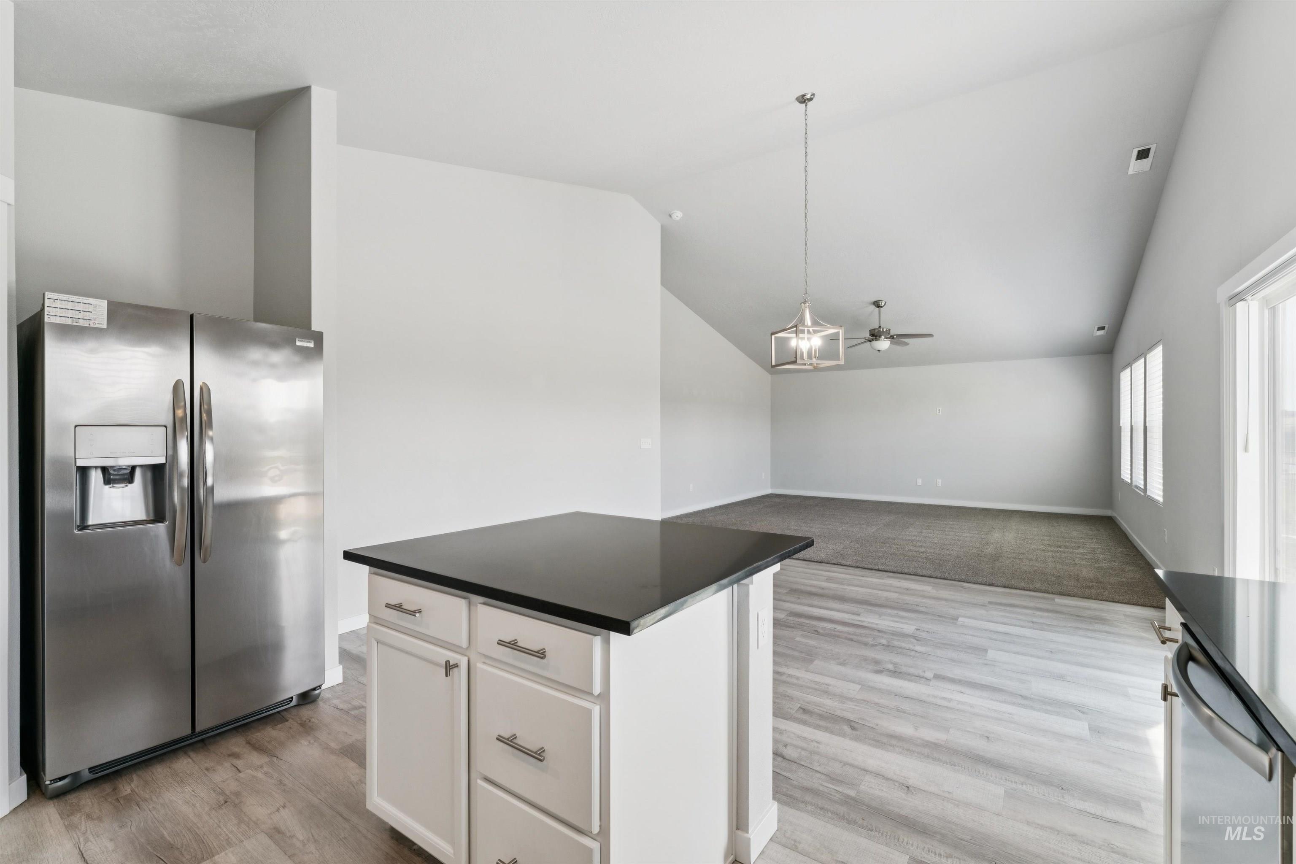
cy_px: 432
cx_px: 648
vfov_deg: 75.1
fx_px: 562
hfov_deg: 98.2
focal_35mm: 16
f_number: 13
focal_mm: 15.6
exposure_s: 1/25
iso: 400
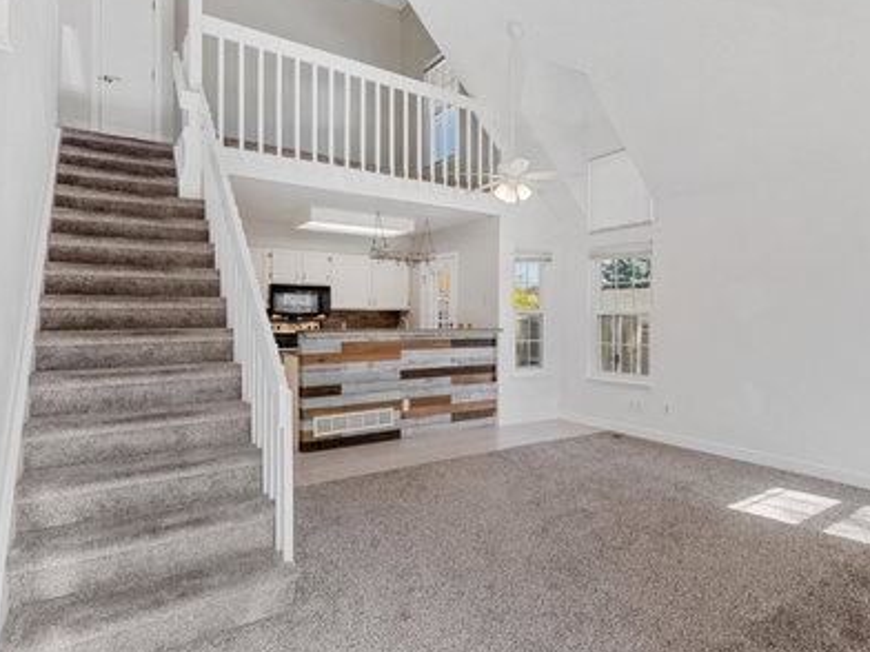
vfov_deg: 66.0
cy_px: 323
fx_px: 503
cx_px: 486
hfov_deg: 81.4
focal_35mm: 20
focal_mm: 17
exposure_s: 1/15
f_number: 8
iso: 400
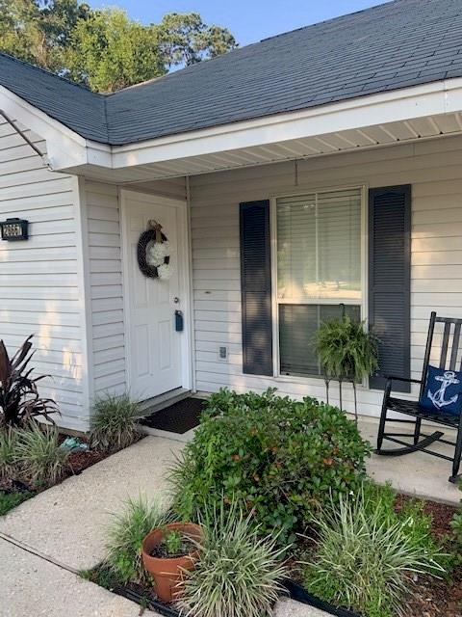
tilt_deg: -3.5
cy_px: 308
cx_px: 231
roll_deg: +1.5
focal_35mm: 26
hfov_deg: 53.1
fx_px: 463
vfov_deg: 67.3
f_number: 1.8
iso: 25
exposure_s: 1/258
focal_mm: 4.25
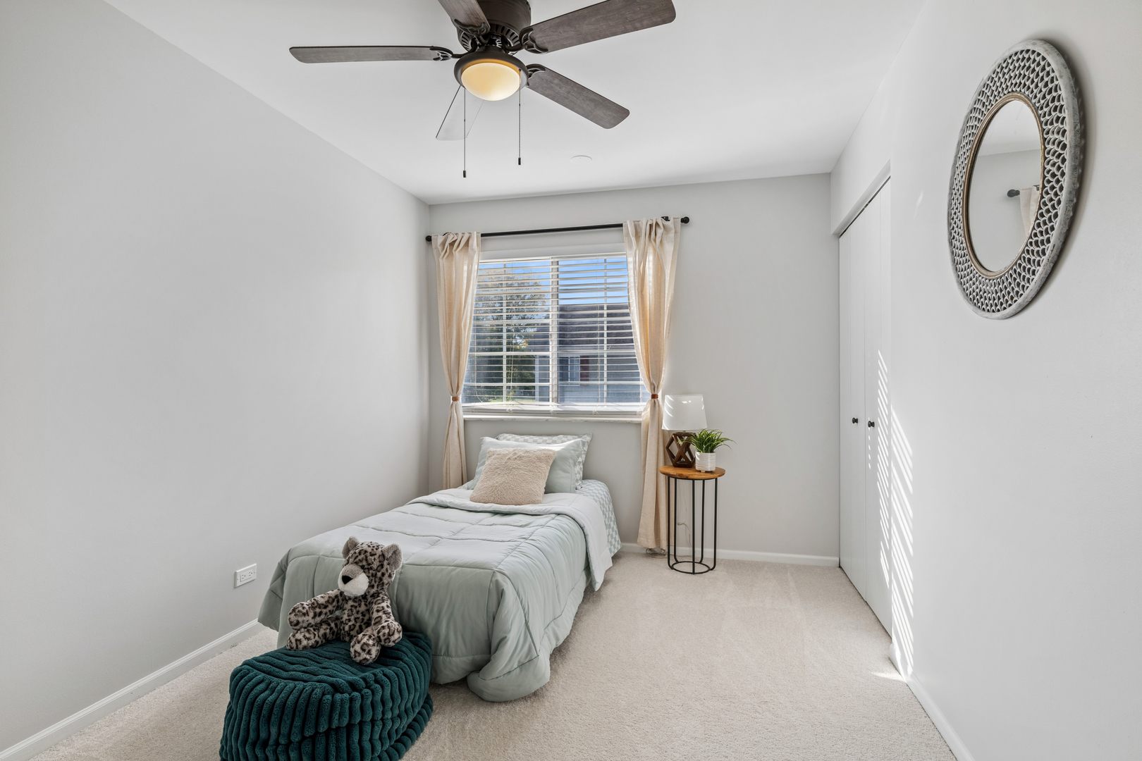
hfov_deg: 90.0
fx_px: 571
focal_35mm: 18
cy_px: 380
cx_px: 571
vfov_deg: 67.4
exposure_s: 1/250
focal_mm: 18
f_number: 8
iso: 250
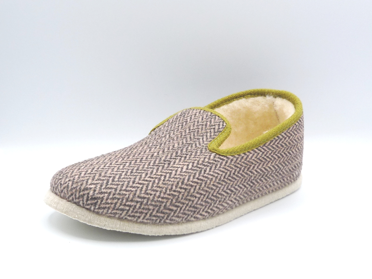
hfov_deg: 38.2
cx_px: 186
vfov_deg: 29.1
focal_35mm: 50
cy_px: 140
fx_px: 537
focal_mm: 5
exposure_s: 1/200
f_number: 4.5
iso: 100
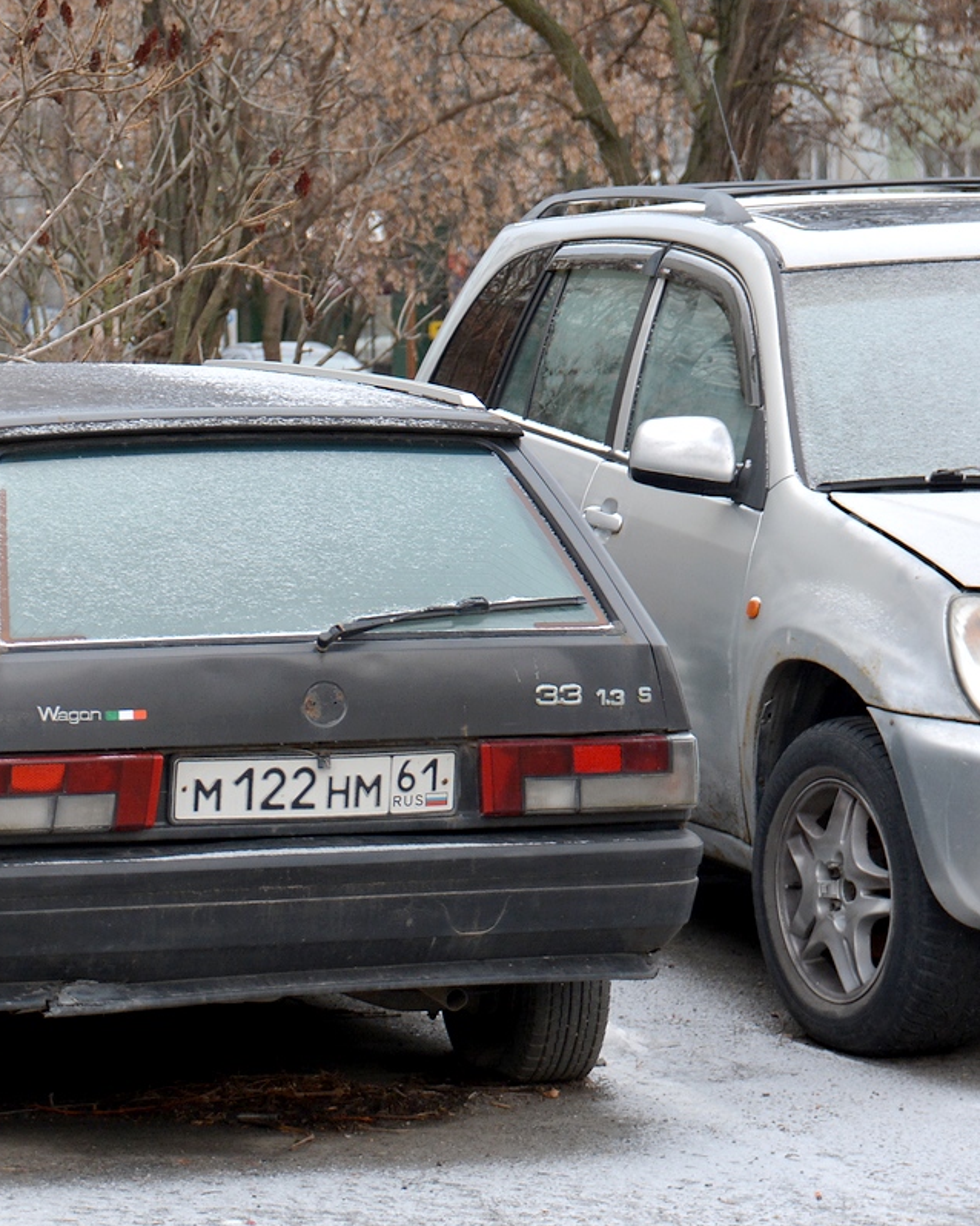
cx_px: 113
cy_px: 613
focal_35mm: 159
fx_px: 5756
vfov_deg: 12.2
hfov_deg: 9.7
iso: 360
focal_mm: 75
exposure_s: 1/125
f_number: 5.6
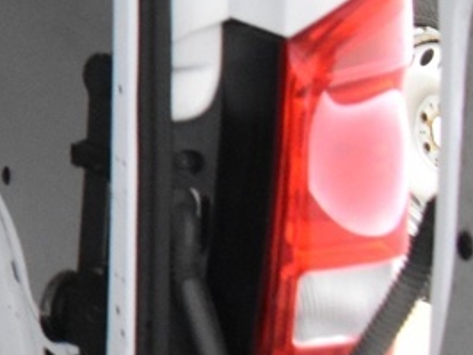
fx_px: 2161
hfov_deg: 10.1
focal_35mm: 158
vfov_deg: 9.4
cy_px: 48
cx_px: -816
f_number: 3.5
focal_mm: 18
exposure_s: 1/30
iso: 2800
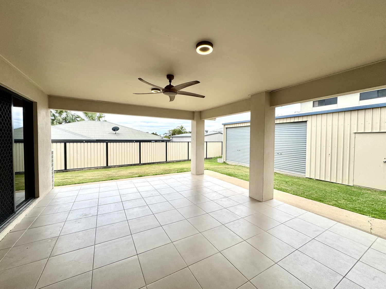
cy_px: 144
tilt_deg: -2.6
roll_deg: +0.3
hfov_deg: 102.1
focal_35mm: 14
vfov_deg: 85.7
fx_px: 156
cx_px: 193
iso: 40
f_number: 2.2
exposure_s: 1/512
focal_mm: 2.22
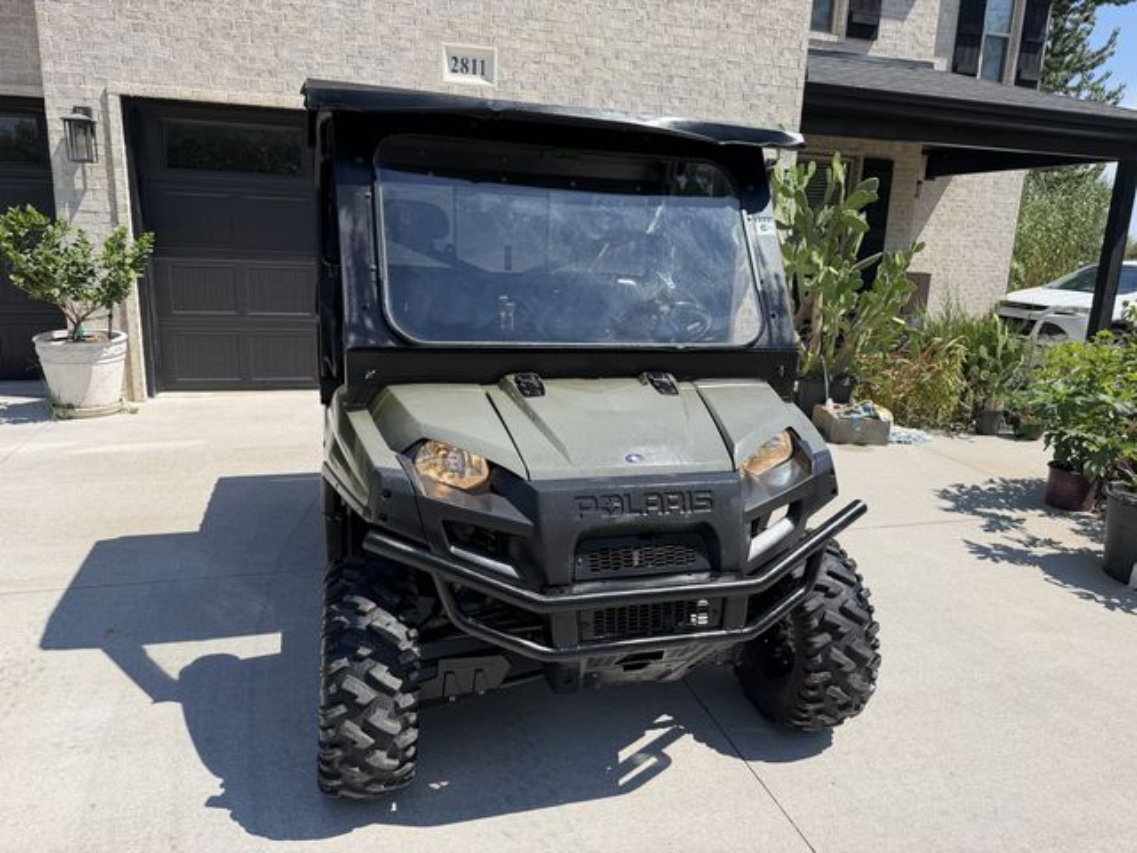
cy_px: 426
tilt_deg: -11.0
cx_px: 568
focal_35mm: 24
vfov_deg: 56.8
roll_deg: -2.4
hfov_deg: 71.6
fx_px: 788
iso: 80
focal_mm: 6.76
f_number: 1.78
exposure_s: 1/4405
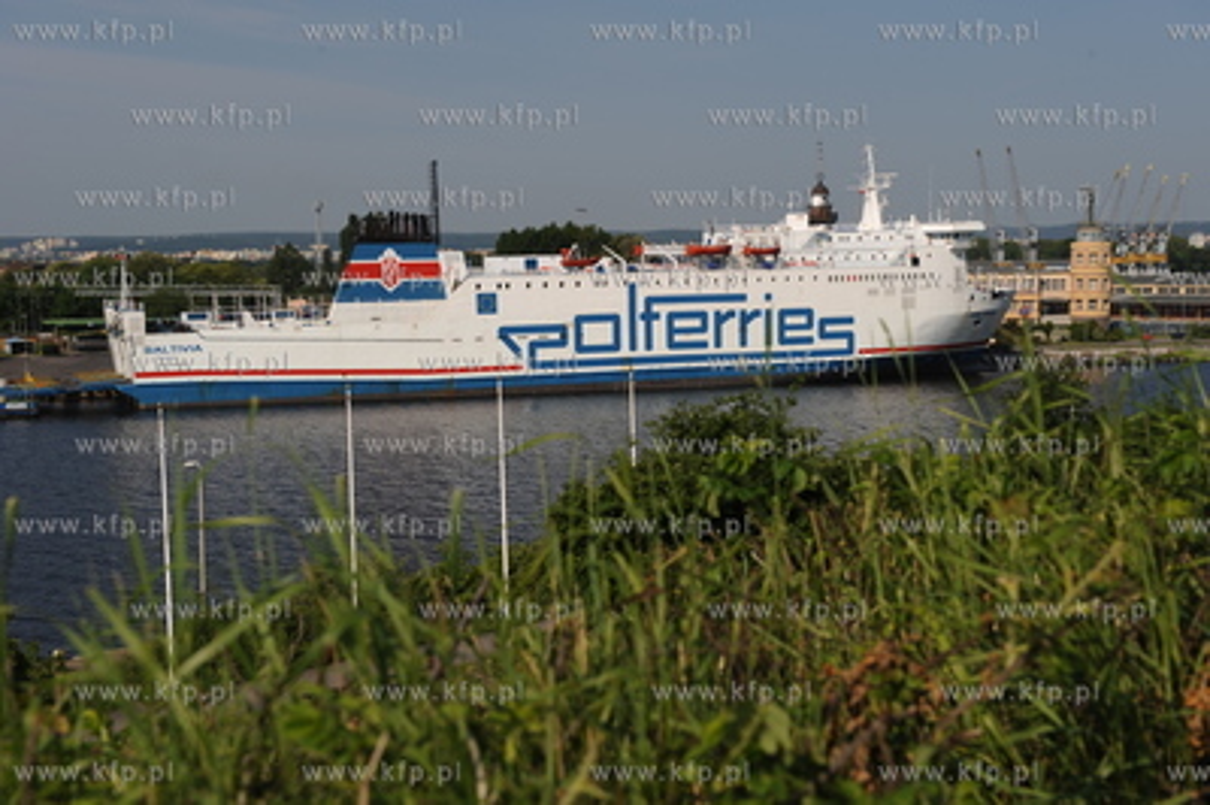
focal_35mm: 55
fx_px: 1847
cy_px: 402
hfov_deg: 36.3
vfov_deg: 24.6
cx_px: 605
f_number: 8
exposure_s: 1/640
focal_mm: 55
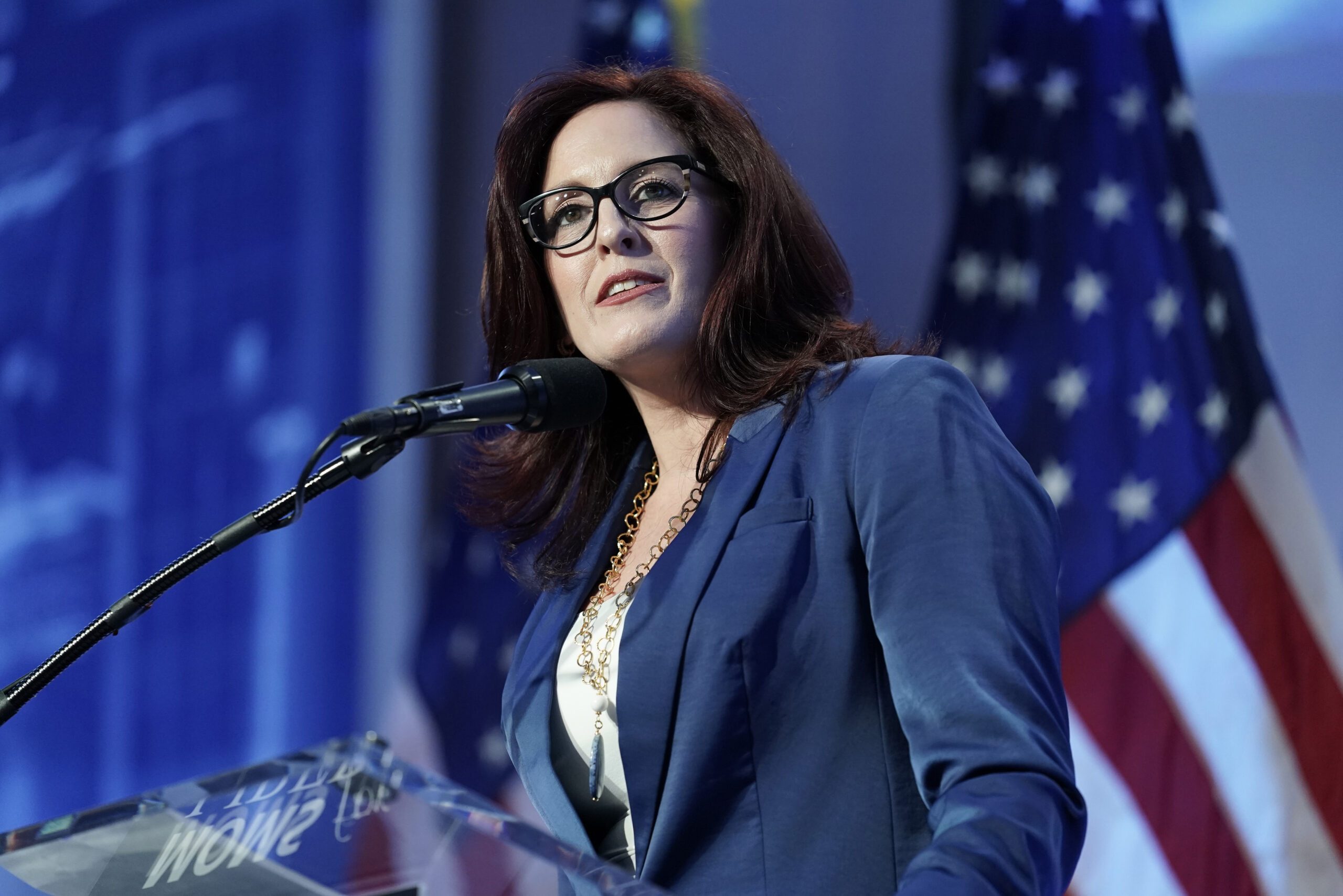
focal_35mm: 200
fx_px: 7461
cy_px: 448
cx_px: 672
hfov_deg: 10.3
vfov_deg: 6.9
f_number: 2.8
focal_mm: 200
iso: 2500
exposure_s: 1/640
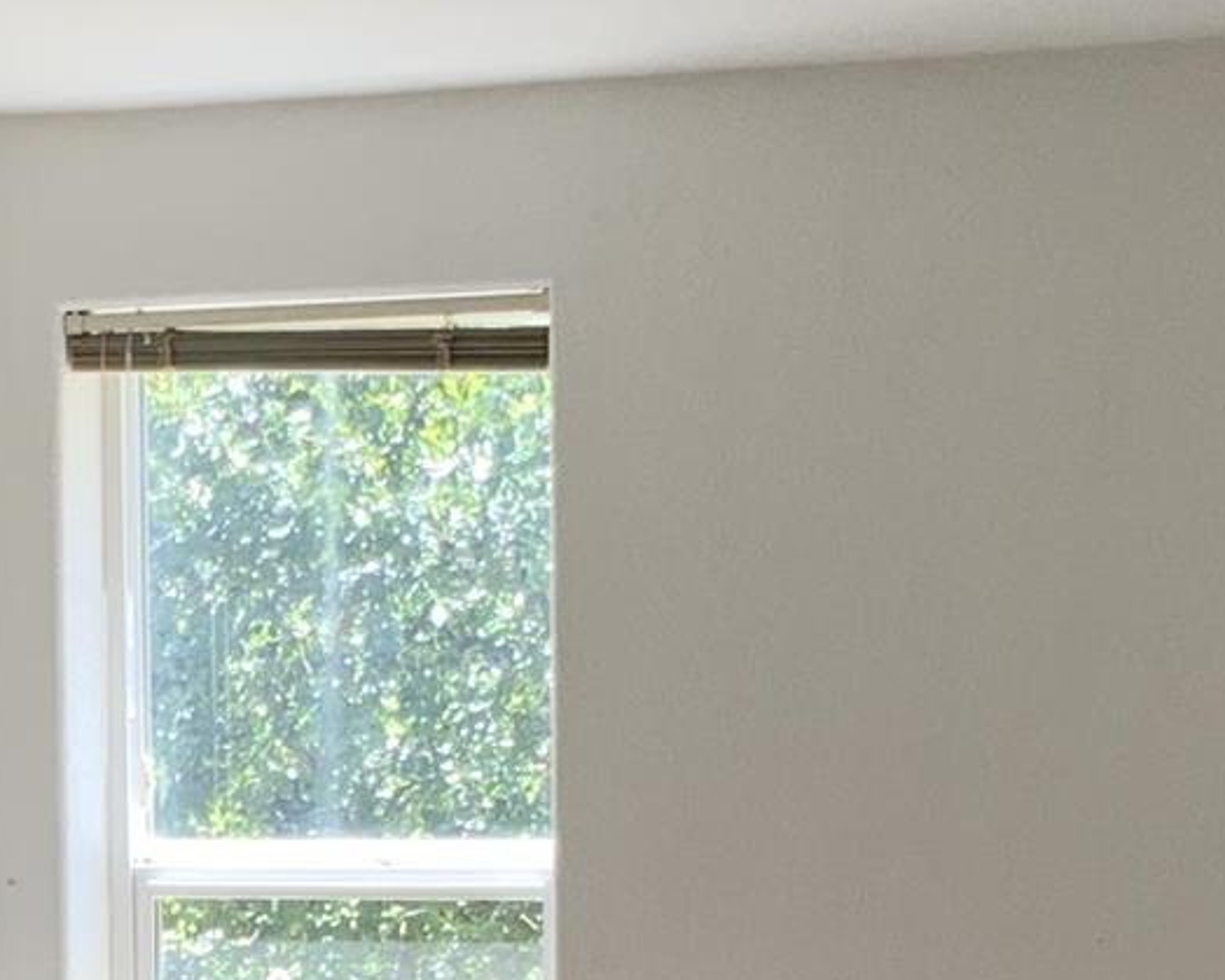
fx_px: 6017
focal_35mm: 166
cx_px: -12
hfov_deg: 11.5
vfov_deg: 9.1
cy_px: 1345
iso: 32
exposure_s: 1/120
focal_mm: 3
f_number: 1.8
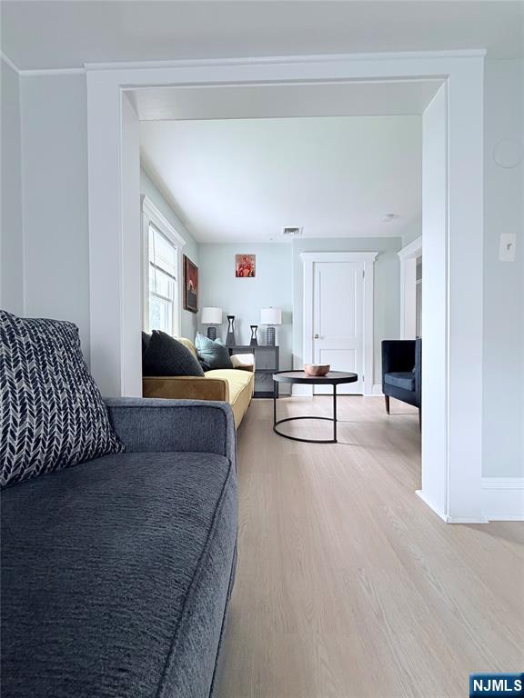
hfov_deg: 85.7
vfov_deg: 102.1
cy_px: 349
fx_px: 283
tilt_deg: -0.7
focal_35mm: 14
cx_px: 262
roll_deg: +0.7
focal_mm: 2.22
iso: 400
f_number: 2.2
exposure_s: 1/60
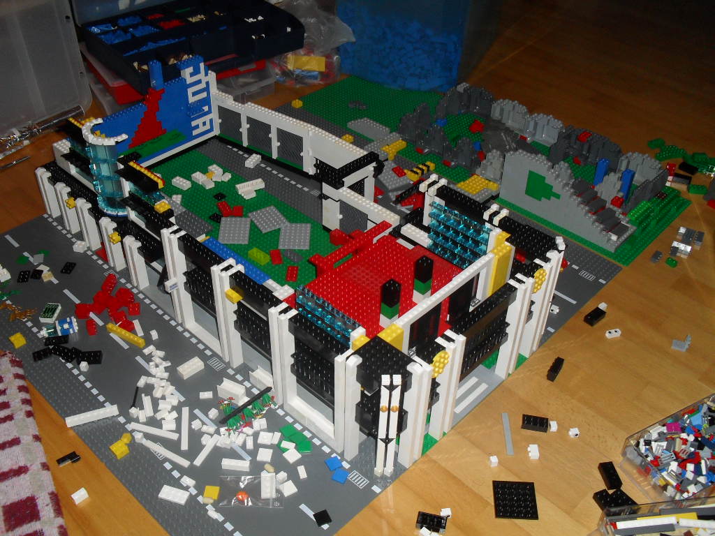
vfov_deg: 40.7
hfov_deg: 52.6
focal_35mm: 35
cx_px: 358
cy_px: 268
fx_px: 723
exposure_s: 1/45
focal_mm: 6.3
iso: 200
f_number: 3.2
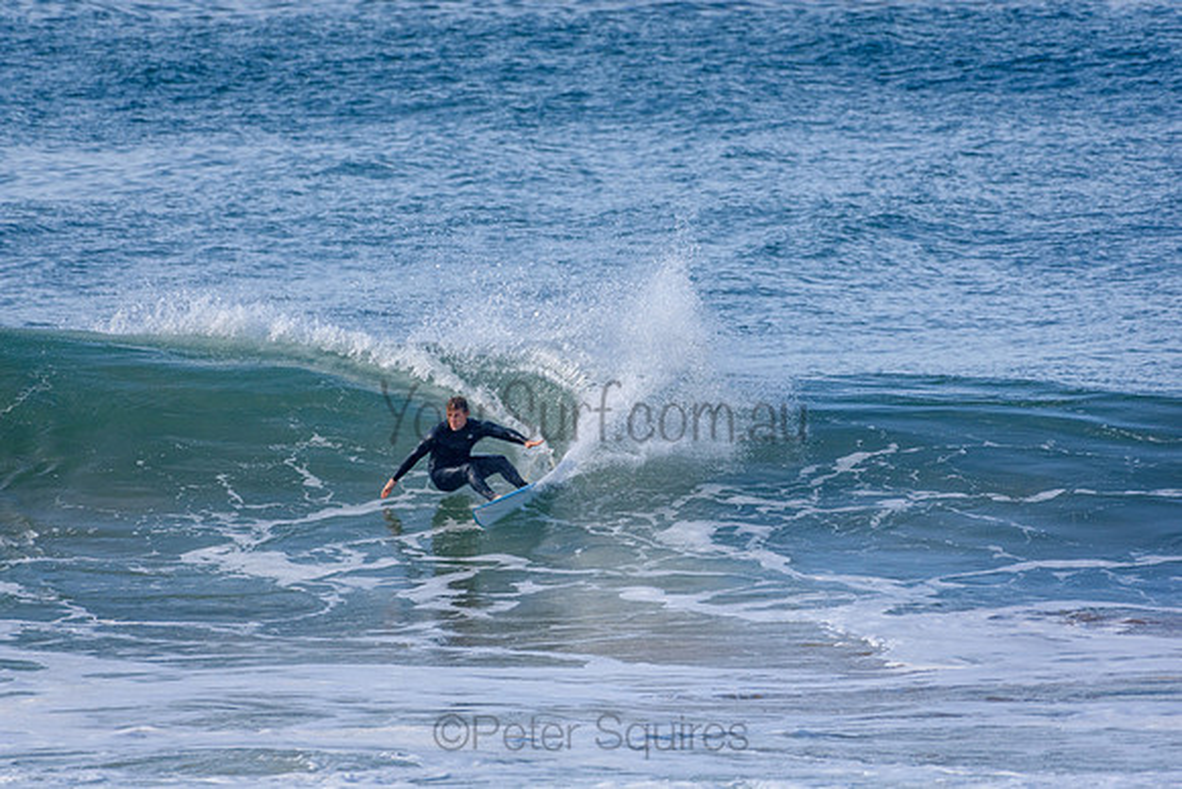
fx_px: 24630
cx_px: 591
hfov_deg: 2.7
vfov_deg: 1.8
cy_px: 394
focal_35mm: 750
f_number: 5.6
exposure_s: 1/2000
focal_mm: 500
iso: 400
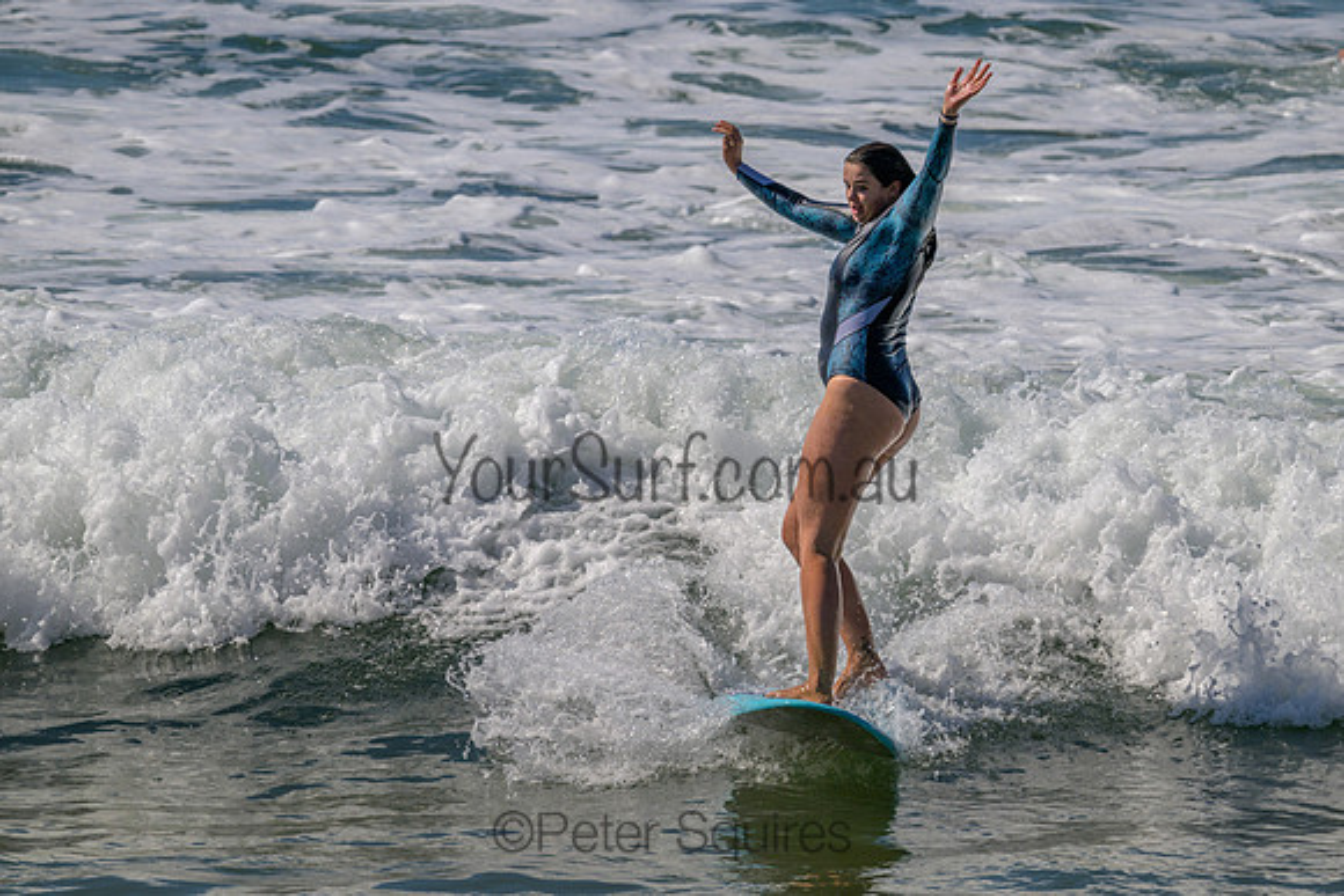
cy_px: 424
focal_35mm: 554
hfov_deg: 3.7
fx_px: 20682
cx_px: 792
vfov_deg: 2.5
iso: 200
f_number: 10
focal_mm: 470
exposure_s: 1/2000
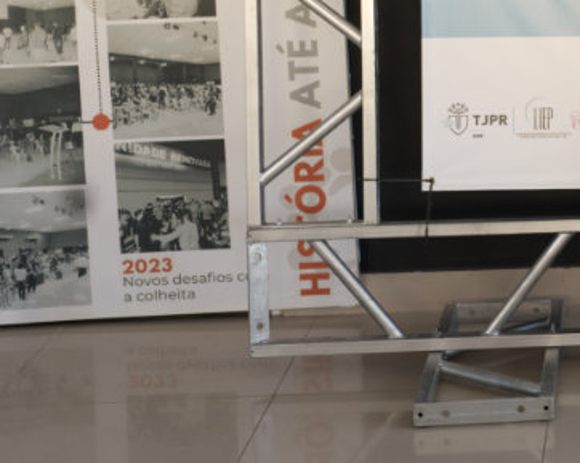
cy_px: -115
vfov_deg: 13.7
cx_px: 833
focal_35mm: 109
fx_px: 1870
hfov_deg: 16.3
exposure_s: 1/100
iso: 320
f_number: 4
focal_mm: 35
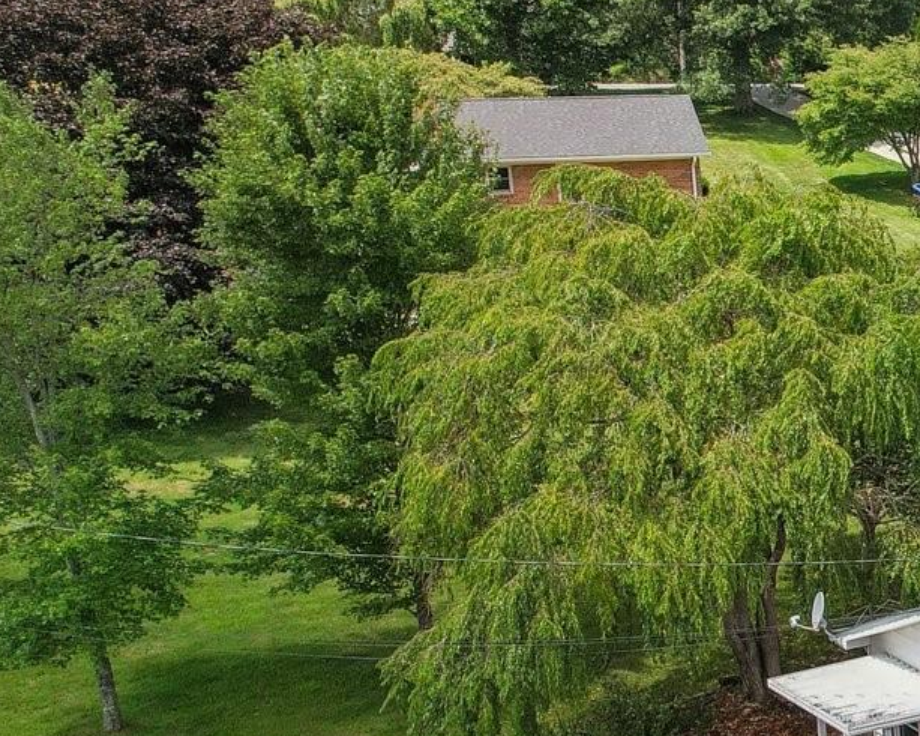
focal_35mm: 69
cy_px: 505
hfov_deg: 21.2
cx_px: 1523
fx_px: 1878
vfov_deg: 22.0
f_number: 2.8
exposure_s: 1/1250
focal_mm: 8.4
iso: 100
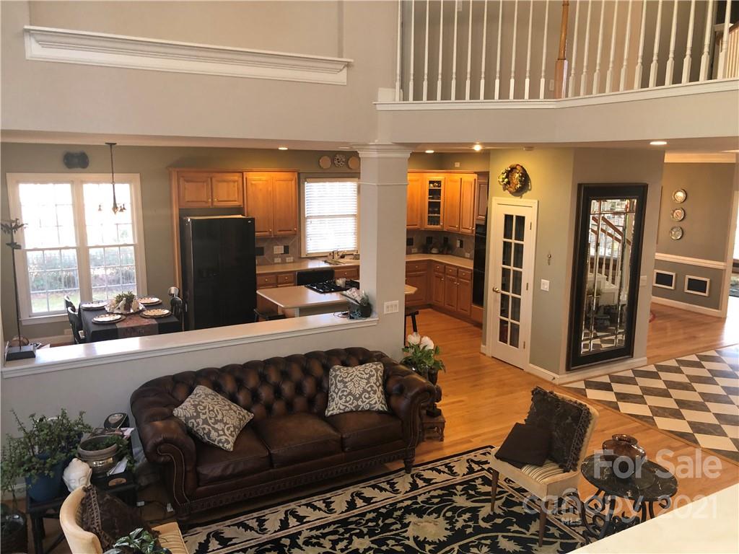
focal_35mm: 28
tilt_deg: -10.0
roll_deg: -1.6
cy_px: 277
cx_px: 370
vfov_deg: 49.7
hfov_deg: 63.4
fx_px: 598
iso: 40
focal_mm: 4
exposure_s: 1/15
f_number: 1.8
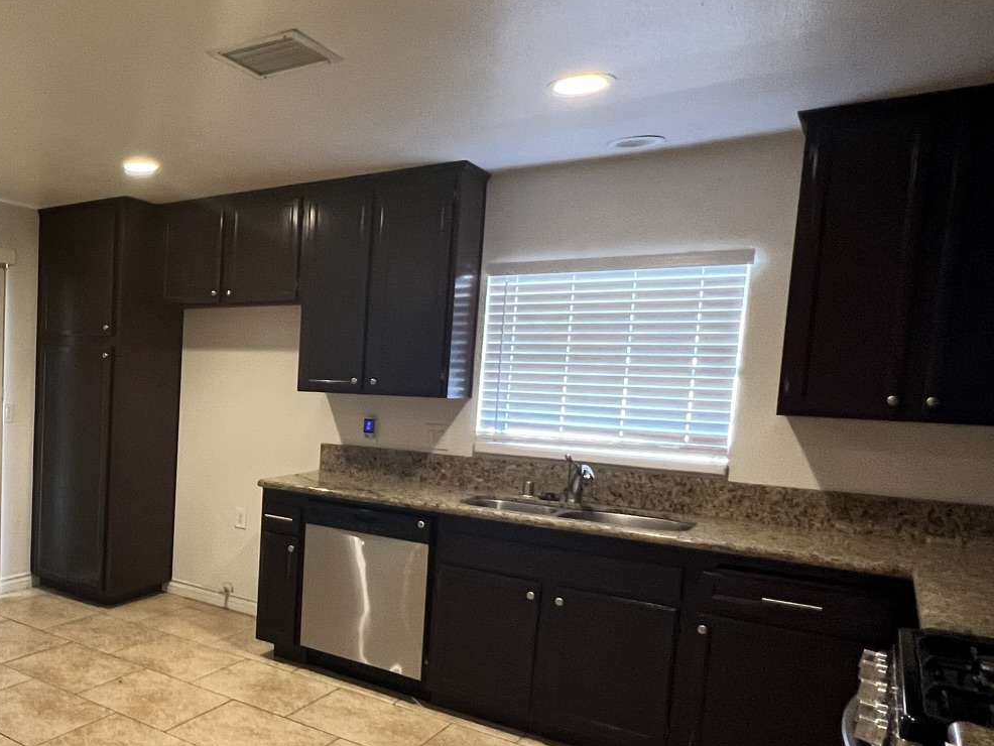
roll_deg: -1.7
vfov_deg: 51.1
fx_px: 775
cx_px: 67
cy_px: 442
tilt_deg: -4.8
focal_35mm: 27
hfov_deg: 55.0
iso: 320
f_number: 1.8
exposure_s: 1/60
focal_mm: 1.57
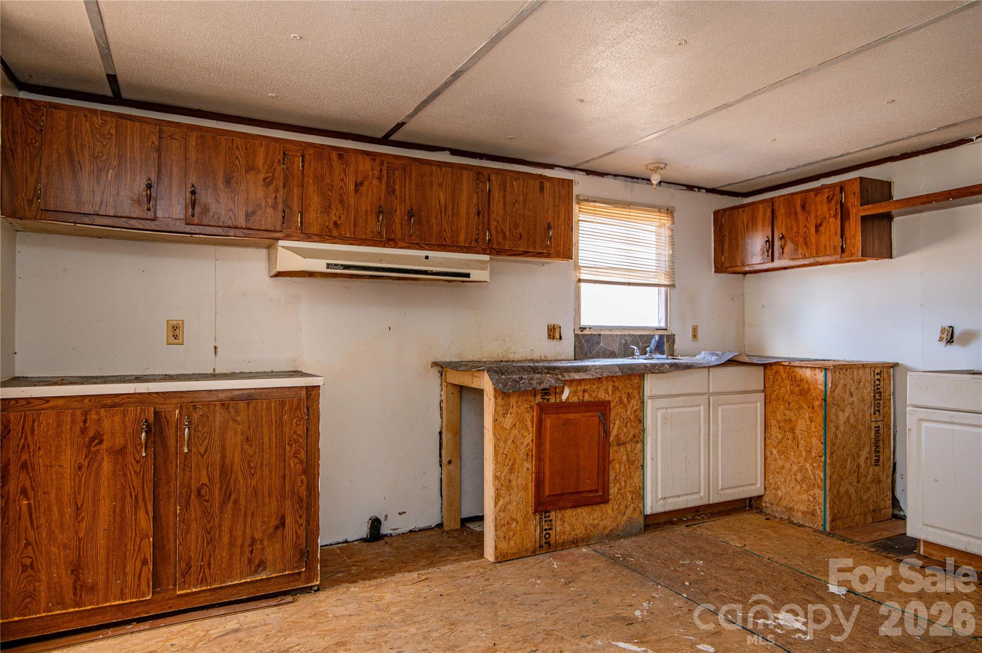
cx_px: 491
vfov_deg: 55.0
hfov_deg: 76.1
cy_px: 326
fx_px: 627
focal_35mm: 23
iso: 450
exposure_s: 1/60
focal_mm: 23
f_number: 4
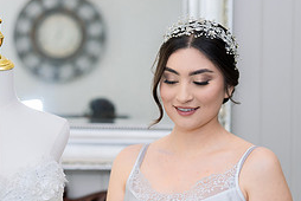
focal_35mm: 114
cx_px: 66
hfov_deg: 17.8
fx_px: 954
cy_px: 154
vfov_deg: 12.0
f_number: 2
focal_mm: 50
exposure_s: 1/200
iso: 640
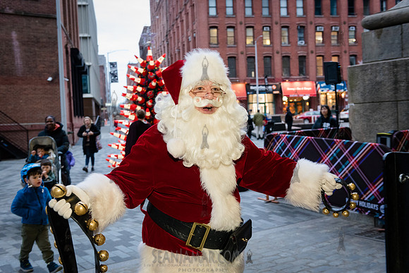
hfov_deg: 48.4
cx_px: 204
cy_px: 136
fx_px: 455
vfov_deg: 33.4
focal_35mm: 40
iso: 4000
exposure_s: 1/125
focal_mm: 40
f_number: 4
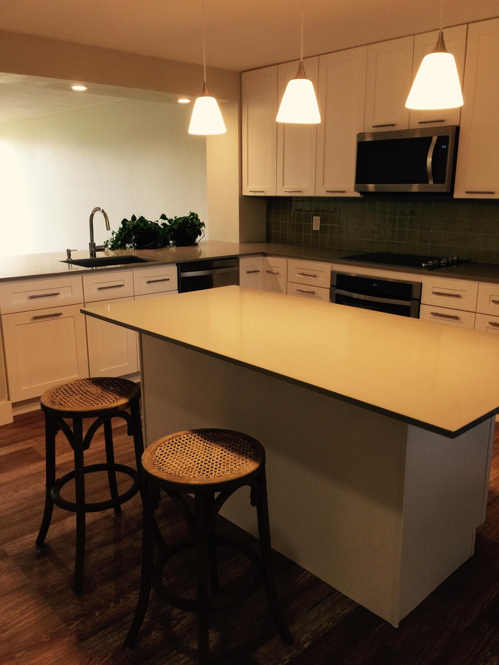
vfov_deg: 61.7
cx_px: 250
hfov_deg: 48.2
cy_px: 332
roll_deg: +0.9
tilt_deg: -13.5
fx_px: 557
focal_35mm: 29
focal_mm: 4.15
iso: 50
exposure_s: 1/30
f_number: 2.2
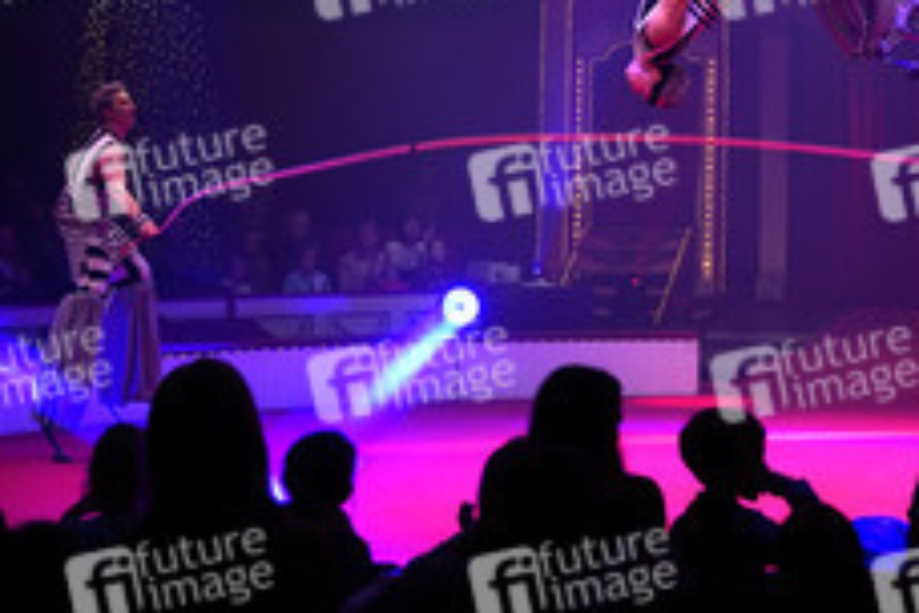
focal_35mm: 85
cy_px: 73
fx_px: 2170
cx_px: 869
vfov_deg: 15.9
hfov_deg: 23.1
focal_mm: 43
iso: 1000
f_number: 2.8
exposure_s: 1/500
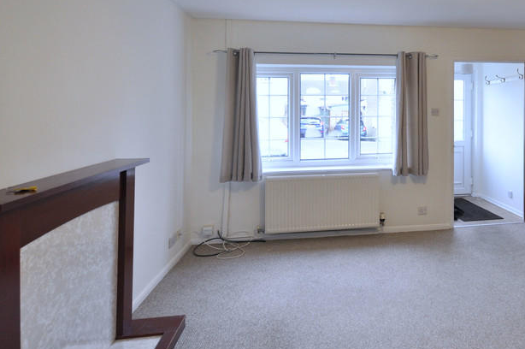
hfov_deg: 67.4
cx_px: 389
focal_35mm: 25
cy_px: 200
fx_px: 364
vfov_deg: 51.0
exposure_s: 1/60
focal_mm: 10
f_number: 4
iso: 500
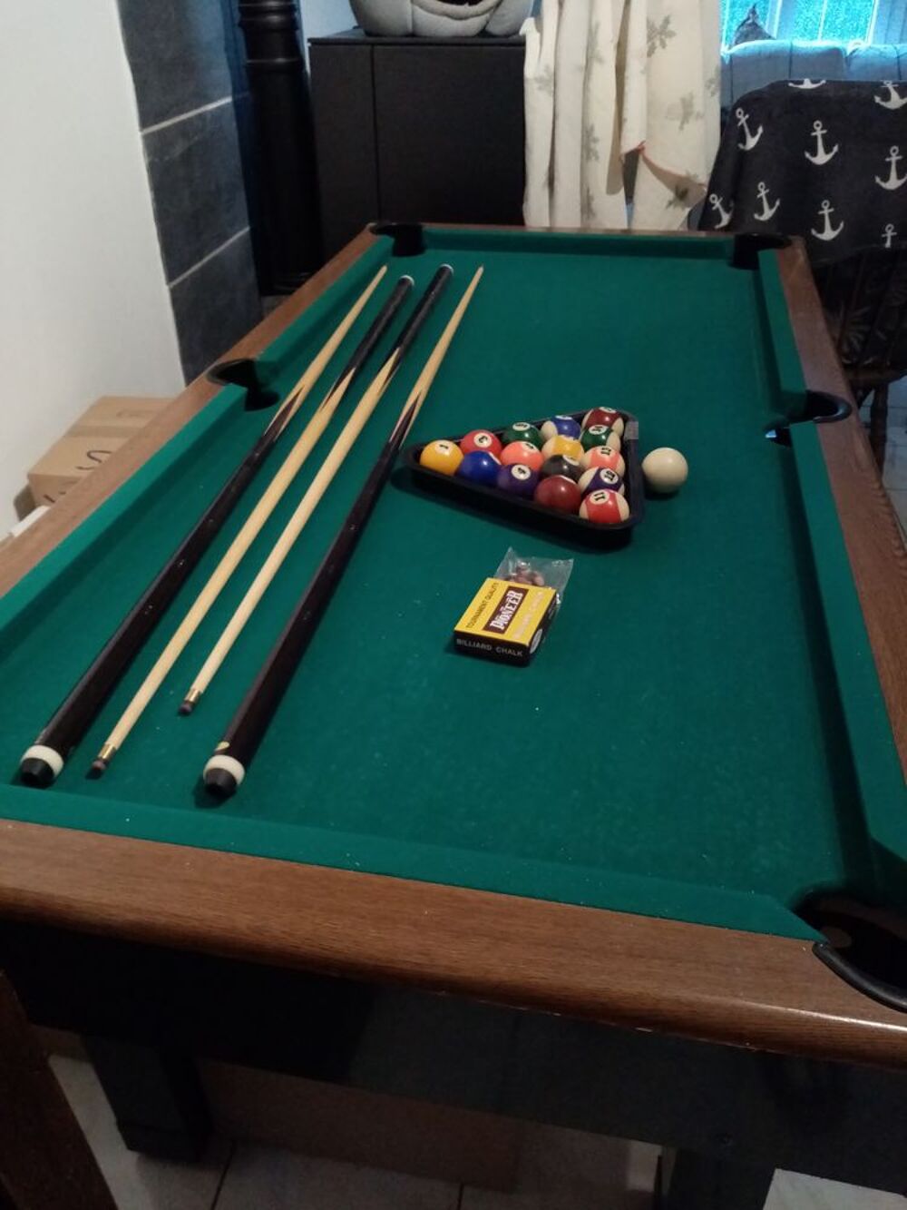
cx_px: 454
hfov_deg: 53.1
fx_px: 908
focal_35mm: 26
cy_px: 605
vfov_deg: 67.3
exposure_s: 1/25
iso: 808
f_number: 1.8
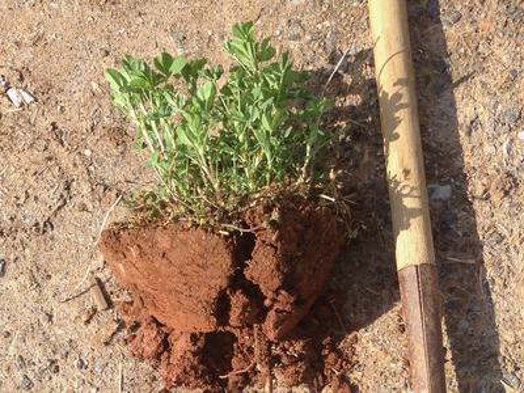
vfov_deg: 42.9
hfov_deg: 55.4
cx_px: 262
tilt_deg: -80.5
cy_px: 196
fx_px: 500
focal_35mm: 33
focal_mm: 4.12
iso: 50
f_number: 2.4
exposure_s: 1/951
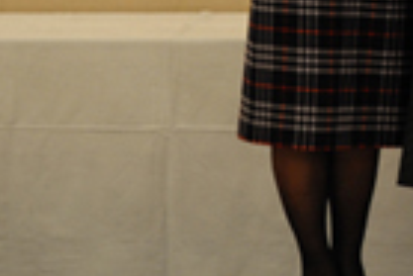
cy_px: -231
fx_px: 1849
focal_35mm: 161
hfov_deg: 12.0
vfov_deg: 8.2
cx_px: 660
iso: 1400
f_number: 2.8
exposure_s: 1/100
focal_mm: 35
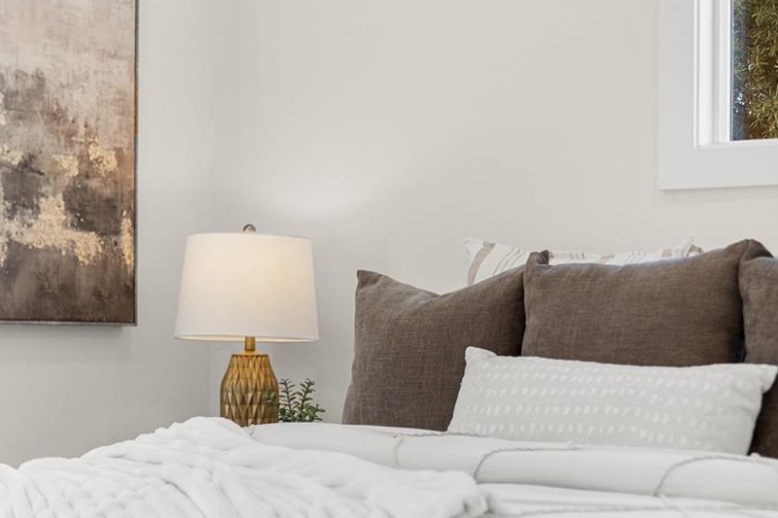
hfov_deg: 23.6
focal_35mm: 86
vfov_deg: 15.9
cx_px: 370
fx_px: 1858
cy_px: 320
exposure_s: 1/250
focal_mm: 43
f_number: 3.2
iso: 640
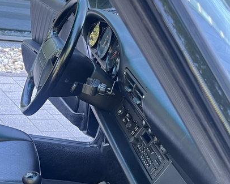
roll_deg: -9.4
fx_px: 436
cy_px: 177
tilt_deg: -25.2
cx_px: 52
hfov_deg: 29.0
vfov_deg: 23.0
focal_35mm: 64
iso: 125
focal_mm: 5.1
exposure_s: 1/68
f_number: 1.6
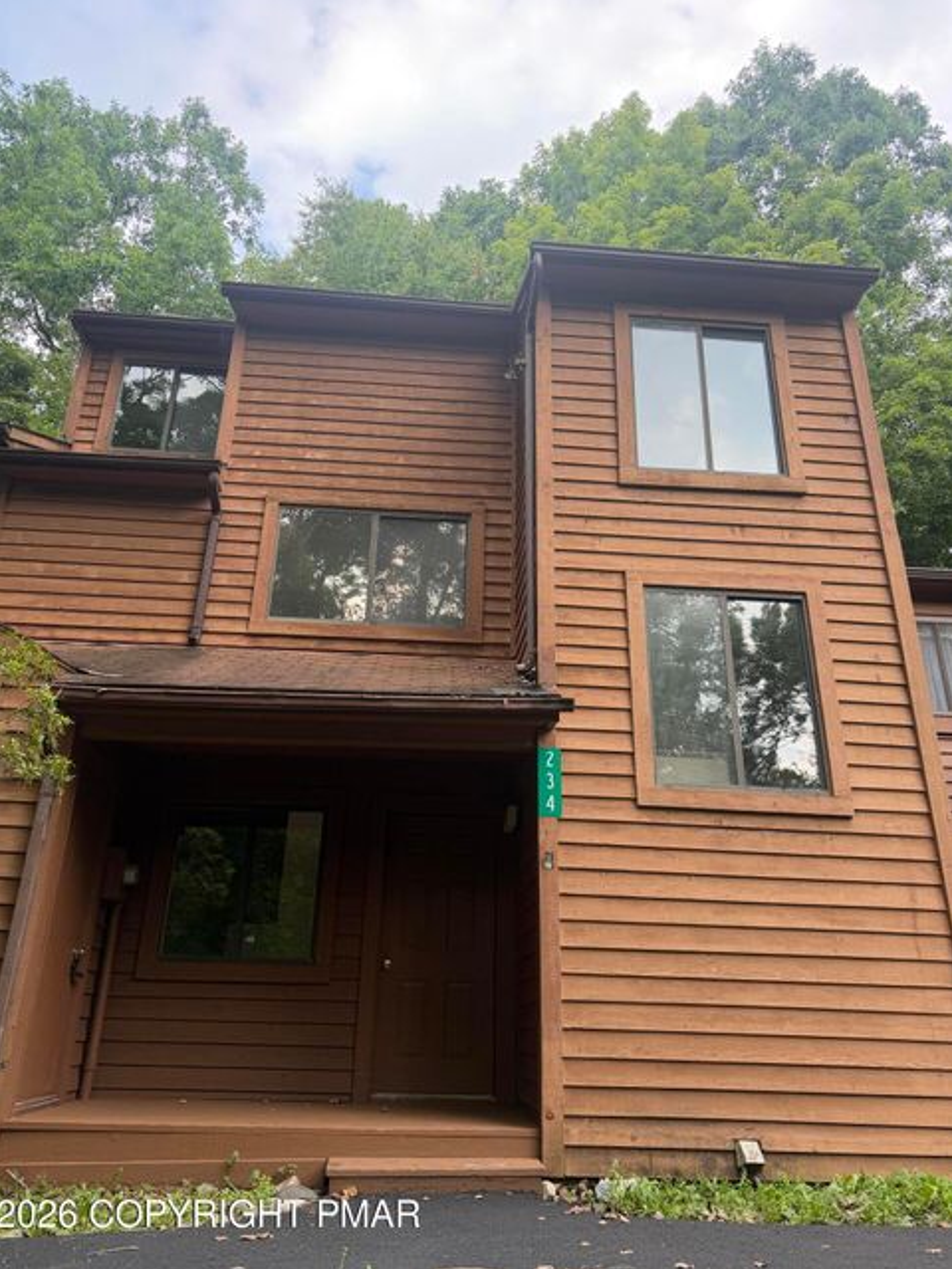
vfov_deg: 69.4
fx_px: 917
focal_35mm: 25
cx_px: 460
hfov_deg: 54.9
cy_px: 614
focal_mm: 6.76
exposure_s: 1/218
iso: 64
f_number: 1.78
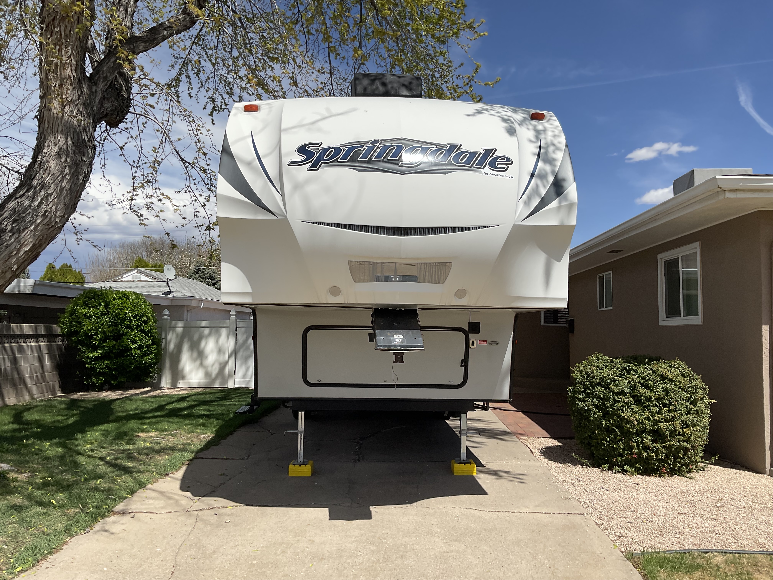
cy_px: 290
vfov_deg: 48.2
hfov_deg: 61.7
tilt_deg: +3.6
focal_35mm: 29
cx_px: 386
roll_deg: -2.2
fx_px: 648
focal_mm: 3
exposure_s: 1/3534
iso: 16
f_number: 1.8
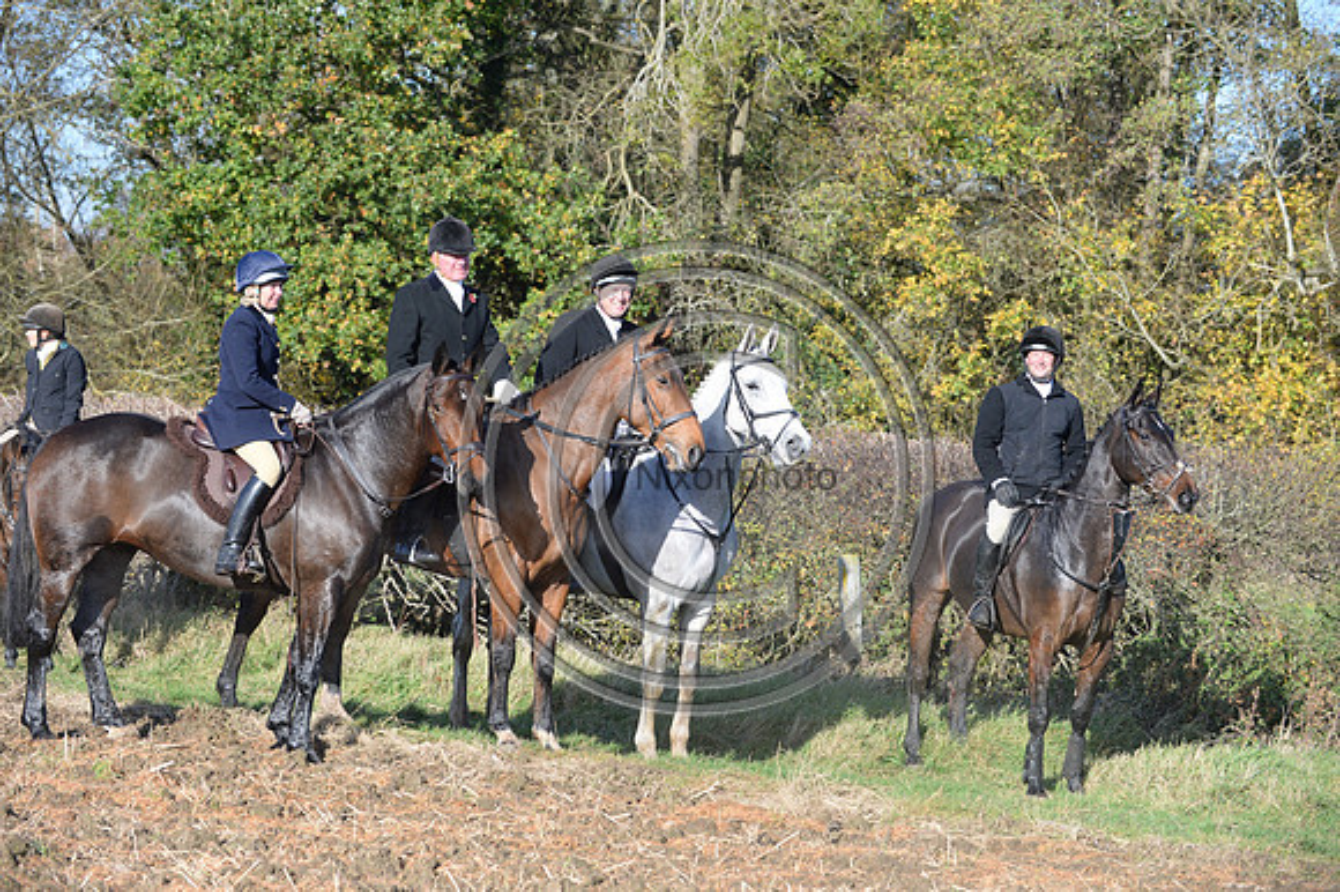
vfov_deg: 13.9
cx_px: 670
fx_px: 3646
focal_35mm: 98
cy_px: 446
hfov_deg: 20.8
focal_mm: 98
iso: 1000
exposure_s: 1/2500
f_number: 4.5
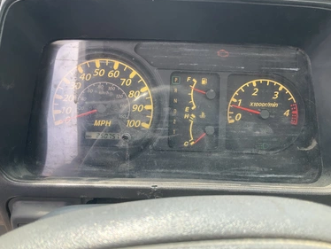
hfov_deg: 58.3
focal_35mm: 31
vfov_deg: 45.5
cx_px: 170
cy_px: 121
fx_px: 297
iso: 20
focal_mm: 3
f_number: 1.8
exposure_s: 1/167
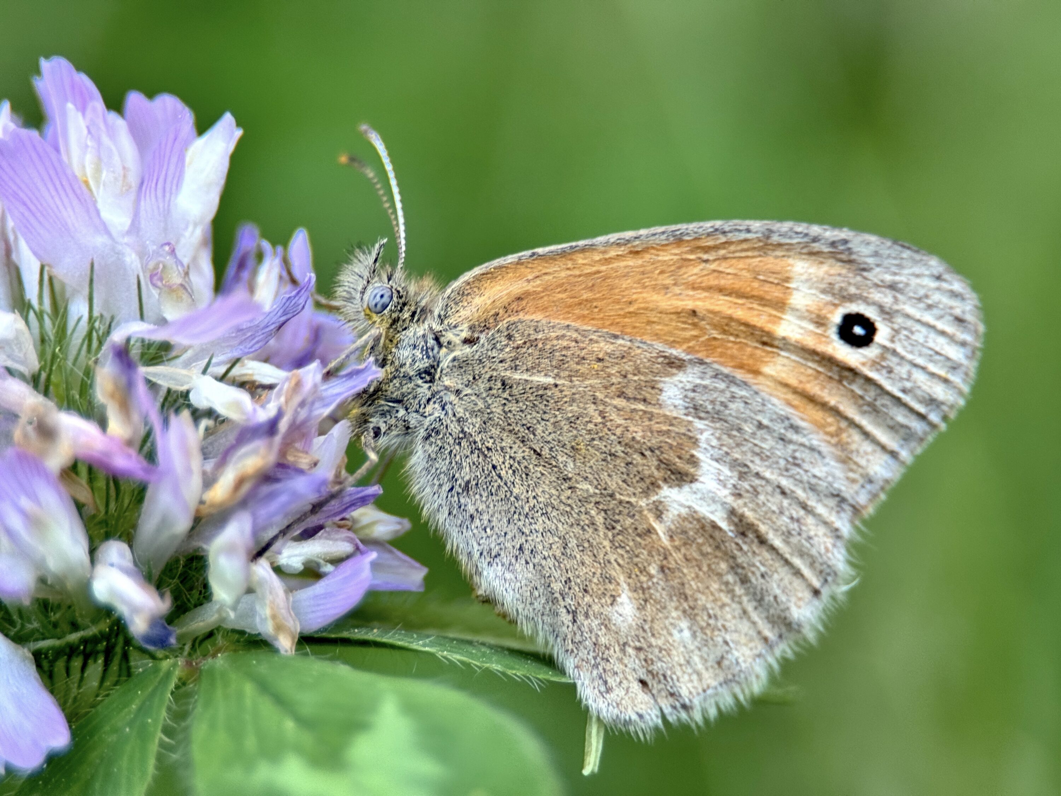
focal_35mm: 48
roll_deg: -5.5
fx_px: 1471
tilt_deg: -20.7
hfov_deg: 39.7
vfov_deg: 30.3
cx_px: 530
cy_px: 398
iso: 64
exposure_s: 1/121
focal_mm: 6.76
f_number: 1.78
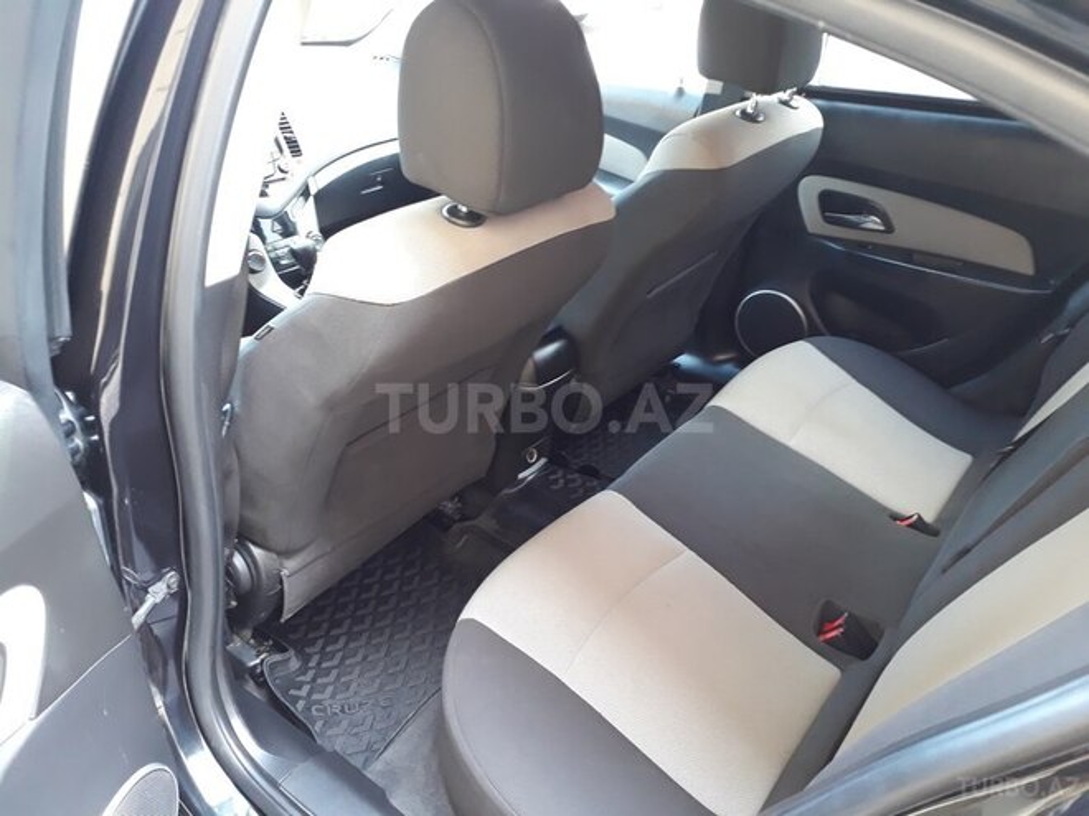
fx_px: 849
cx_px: 544
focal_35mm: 27
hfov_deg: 65.3
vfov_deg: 51.4
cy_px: 408
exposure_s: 1/33
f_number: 1.9
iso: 200
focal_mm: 3.6
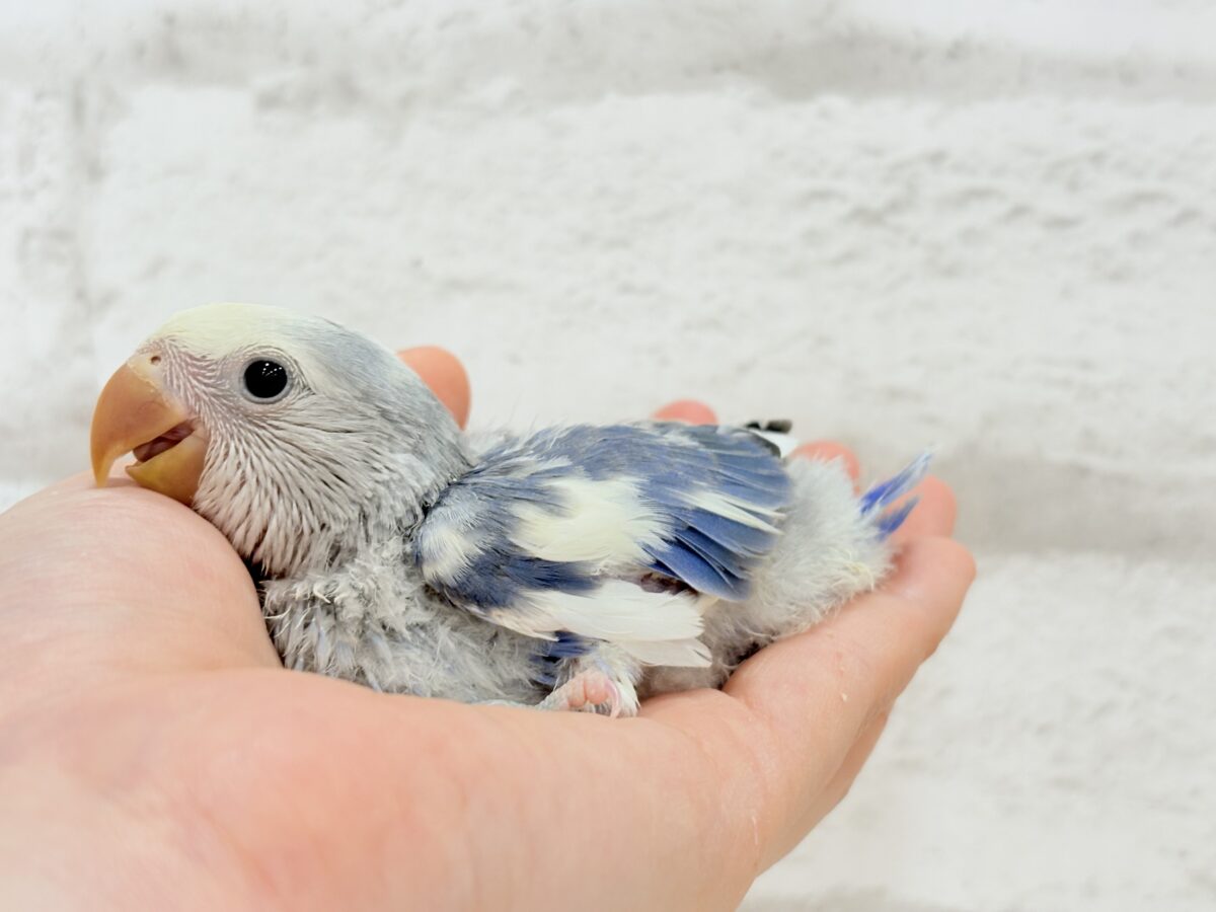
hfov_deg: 36.8
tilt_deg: -0.2
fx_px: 1827
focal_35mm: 52
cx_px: 608
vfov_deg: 28.0
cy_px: 456
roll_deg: -2.3
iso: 40
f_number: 1.6
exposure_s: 1/50
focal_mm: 5.96
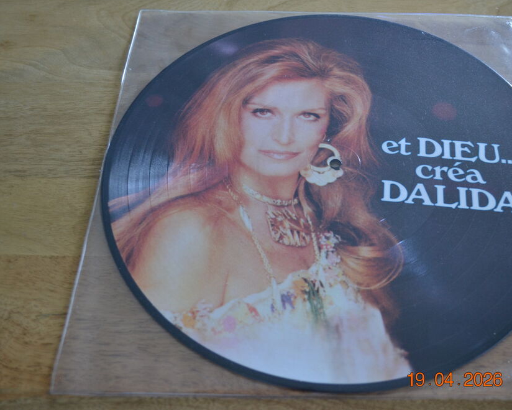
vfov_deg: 36.5
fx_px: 621
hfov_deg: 44.5
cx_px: 310
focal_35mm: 41
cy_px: 203
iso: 900
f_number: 4
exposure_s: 1/15
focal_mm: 24
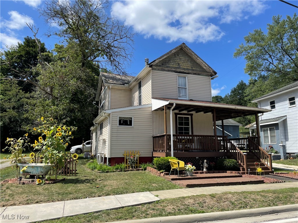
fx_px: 224
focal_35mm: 26
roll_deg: +0.5
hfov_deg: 67.3
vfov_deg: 53.1
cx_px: 149
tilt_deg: +10.3
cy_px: 112
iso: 32
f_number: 1.6
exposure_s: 1/2817
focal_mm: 4.2
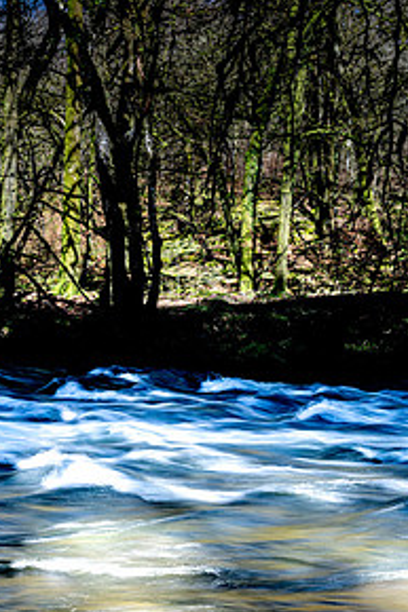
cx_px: 178
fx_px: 817
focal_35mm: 48
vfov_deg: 41.0
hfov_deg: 28.0
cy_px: 358
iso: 64
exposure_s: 1/6
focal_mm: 24
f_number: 9
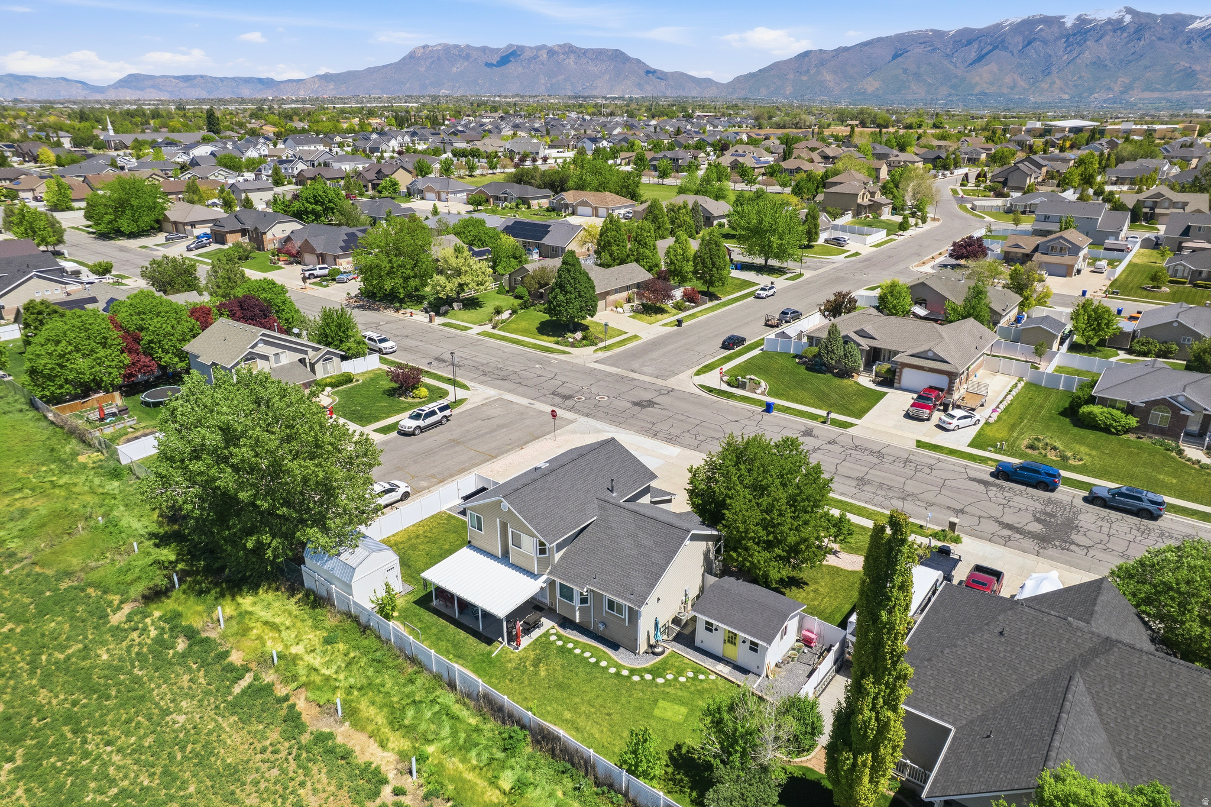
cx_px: 606
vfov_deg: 57.2
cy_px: 404
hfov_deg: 78.6
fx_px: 740
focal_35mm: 22
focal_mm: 8.4
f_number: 2.8
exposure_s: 1/2500
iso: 100
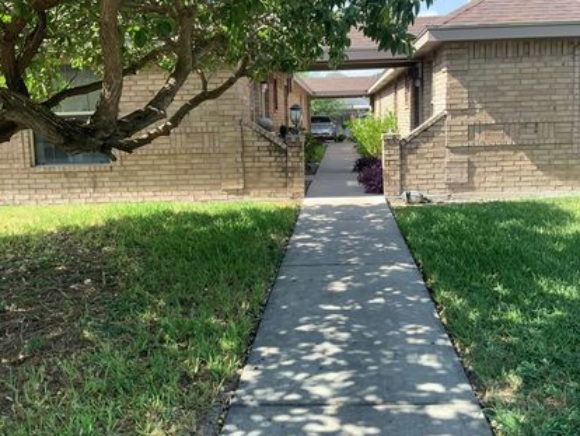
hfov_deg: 52.5
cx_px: 325
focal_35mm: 35
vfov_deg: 40.6
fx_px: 587
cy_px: 183
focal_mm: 3
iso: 16
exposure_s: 1/394
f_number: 1.8
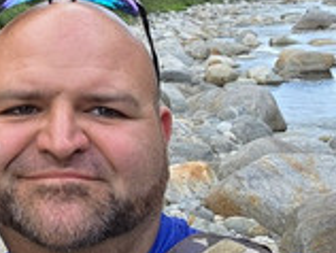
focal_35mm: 79
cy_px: 97
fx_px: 768
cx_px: -17
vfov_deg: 18.7
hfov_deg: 23.4
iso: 25
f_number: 2.2
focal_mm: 3.3
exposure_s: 1/163
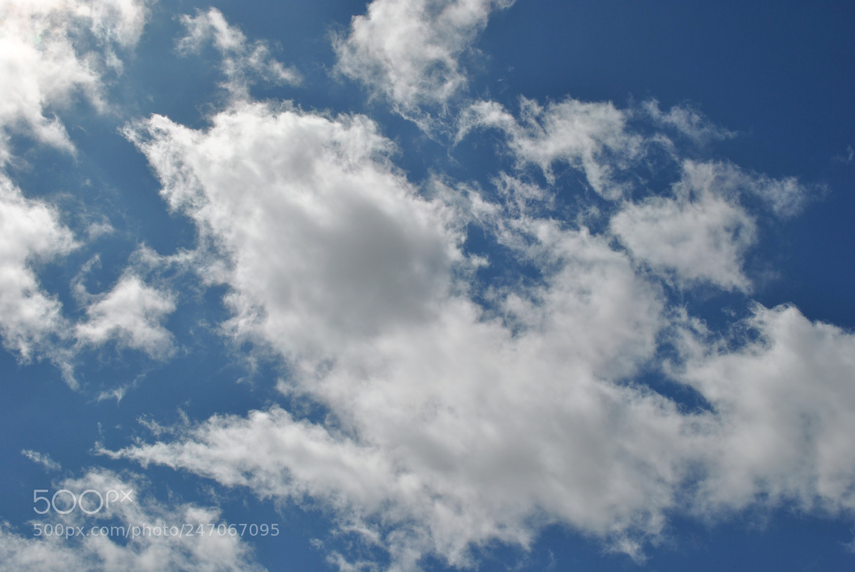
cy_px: 286
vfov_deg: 28.2
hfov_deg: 41.1
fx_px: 1141
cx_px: 428
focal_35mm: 48
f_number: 11
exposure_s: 1/500
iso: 100
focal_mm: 32
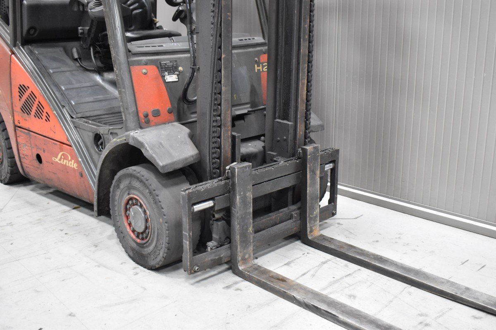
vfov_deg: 34.2
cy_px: 165
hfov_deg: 49.6
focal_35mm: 39
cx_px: 248
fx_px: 537
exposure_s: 1/25
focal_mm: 26
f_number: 4.5
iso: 1600
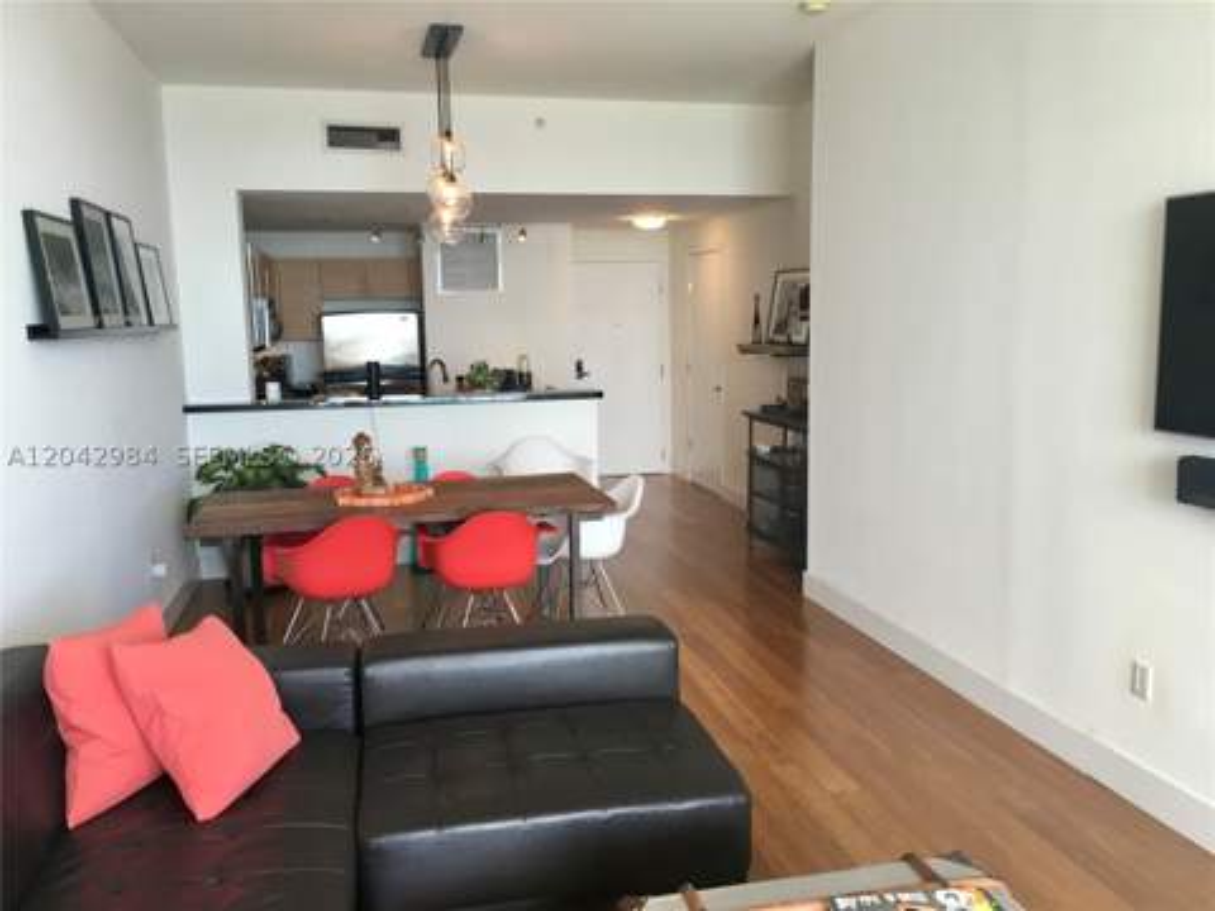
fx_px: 1018
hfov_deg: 61.7
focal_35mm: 29
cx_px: 608
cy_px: 456
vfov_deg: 48.2
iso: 25
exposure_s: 1/40
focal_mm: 4.15
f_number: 2.2
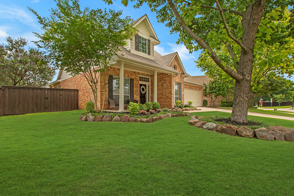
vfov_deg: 73.7
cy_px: 103
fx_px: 131
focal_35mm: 16
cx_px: 139
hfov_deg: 96.6
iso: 100
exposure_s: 1/100
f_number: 7.1
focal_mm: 10
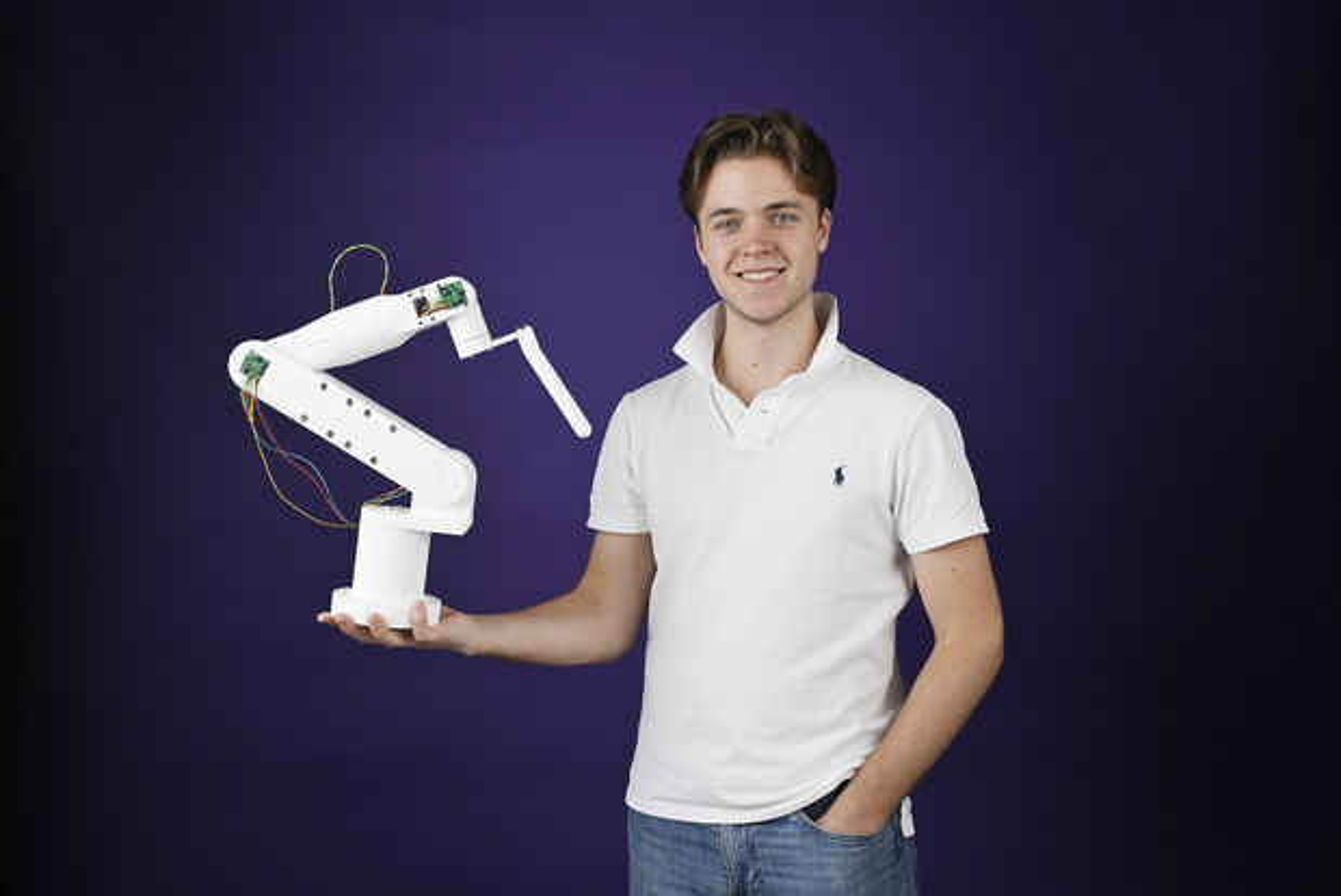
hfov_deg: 53.1
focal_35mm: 36
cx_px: 670
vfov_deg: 36.9
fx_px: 1342
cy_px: 448
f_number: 7.1
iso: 500
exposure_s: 1/200
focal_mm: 36
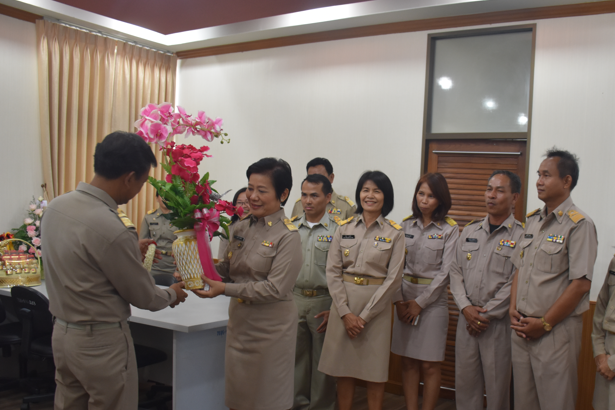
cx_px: 393
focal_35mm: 35
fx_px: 598
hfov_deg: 53.7
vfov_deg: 37.7
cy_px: 250
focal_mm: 18
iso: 900
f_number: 3.5
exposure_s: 1/60
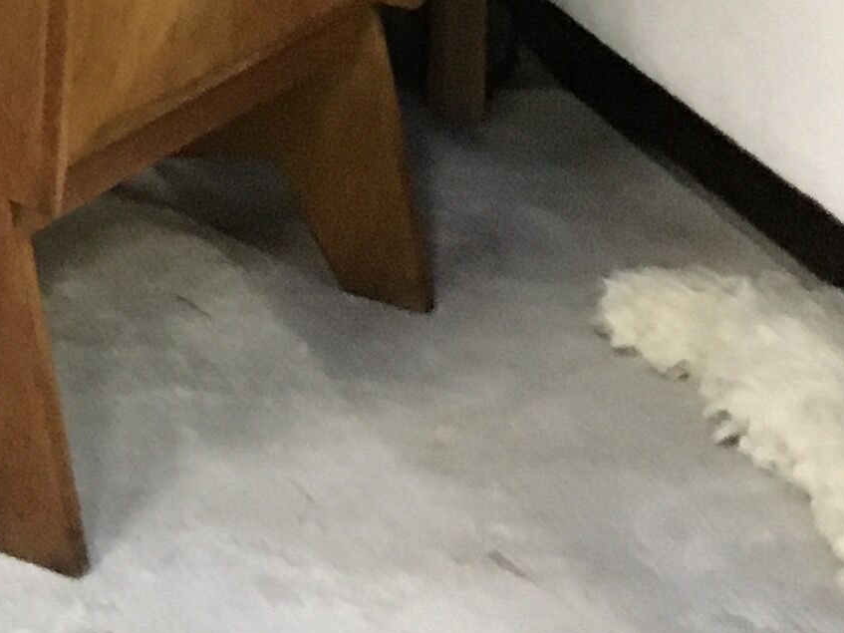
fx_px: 3364
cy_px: -821
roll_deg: -1.4
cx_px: -650
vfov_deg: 9.7
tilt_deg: -5.1
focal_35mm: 138
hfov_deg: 13.0
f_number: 2.2
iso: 400
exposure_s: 1/17
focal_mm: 4.15
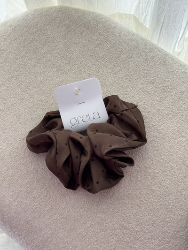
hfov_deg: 30.3
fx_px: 347
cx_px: 94
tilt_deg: -75.6
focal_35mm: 48
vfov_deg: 39.6
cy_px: 125
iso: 64
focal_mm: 6.76
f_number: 1.78
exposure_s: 1/124
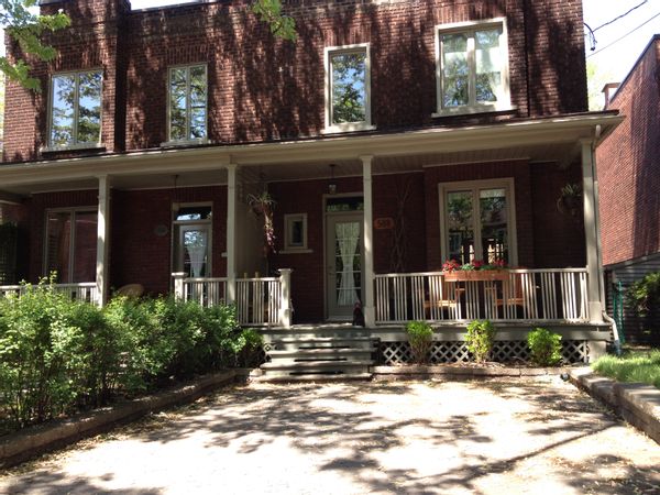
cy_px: 248
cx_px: 330
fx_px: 667
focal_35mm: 35
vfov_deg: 40.7
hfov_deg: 52.6
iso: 50
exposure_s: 1/223
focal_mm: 4.28
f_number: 2.4
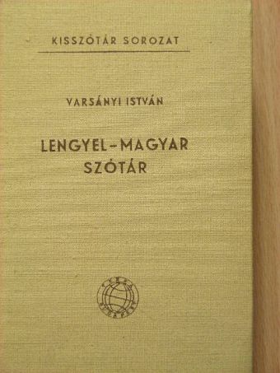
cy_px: 186
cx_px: 140
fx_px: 1218
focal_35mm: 113
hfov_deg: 13.1
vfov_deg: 17.4
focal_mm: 18.9
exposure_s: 1/63.2
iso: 200
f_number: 3.5
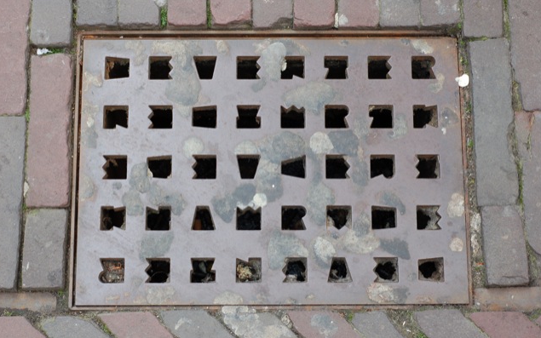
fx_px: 1135
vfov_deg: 16.9
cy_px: 166
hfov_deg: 26.8
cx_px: 270
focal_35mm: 77
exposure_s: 1/250
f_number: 8
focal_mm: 50
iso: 400
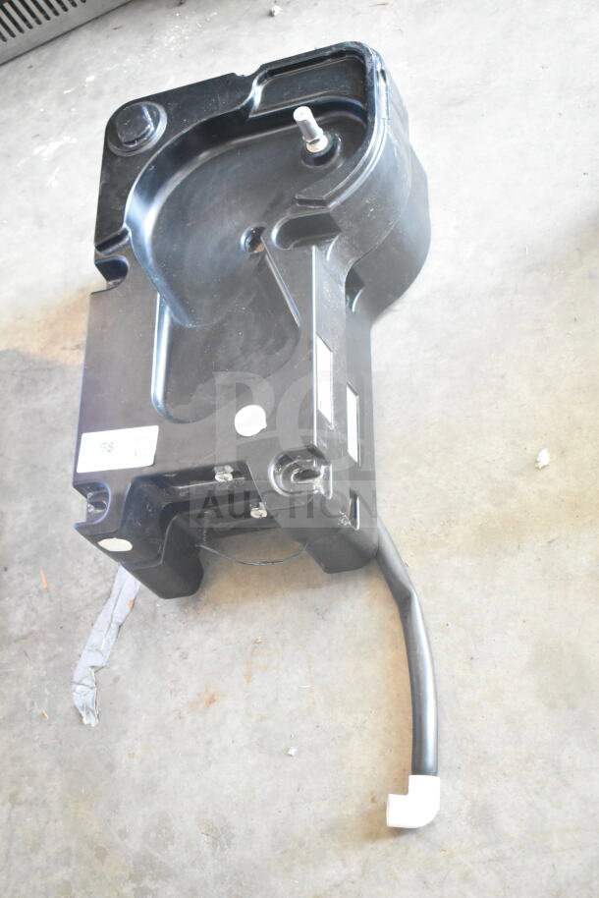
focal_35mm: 42
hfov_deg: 31.9
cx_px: 300
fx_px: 1047
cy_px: 449
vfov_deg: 46.4
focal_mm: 28
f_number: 4.2
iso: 6400
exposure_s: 1/50
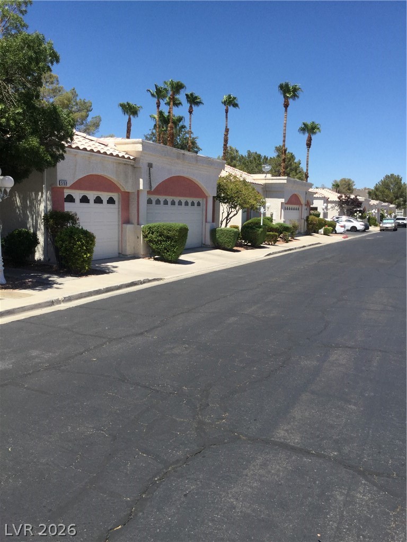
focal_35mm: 31
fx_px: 486
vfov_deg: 58.4
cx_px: 204
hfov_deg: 45.4
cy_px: 271
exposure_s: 1/1597
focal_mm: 3.3
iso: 25
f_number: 2.4
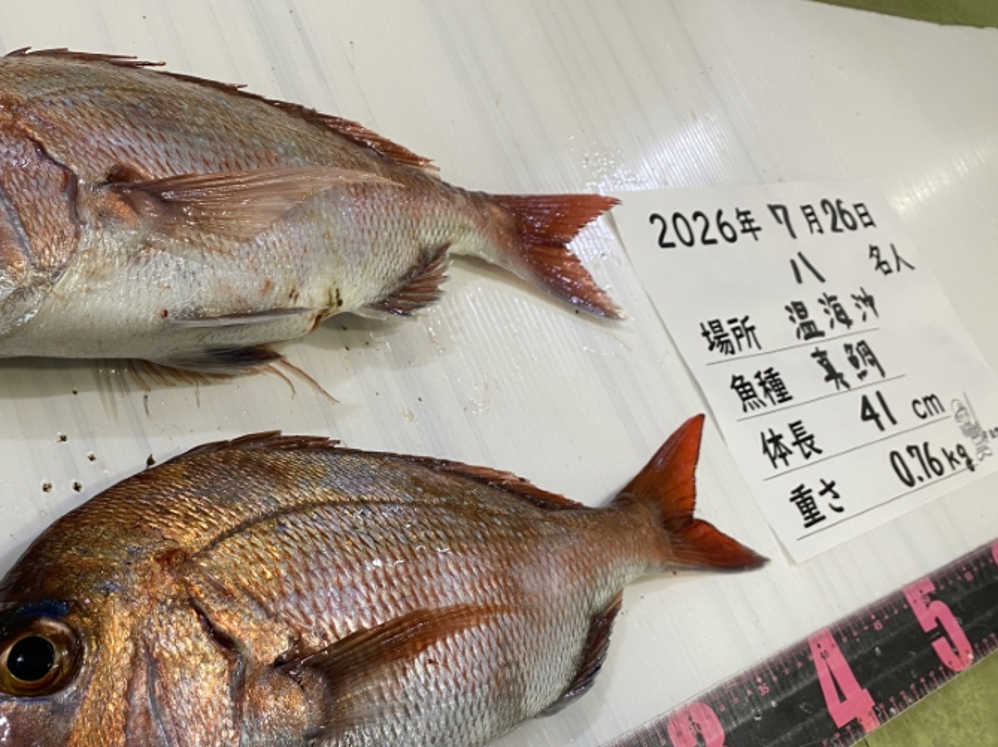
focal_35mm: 35
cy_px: 470
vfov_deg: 40.4
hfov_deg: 51.7
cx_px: 339
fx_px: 1009
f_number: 1.8
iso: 64
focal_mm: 4.25
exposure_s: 1/50
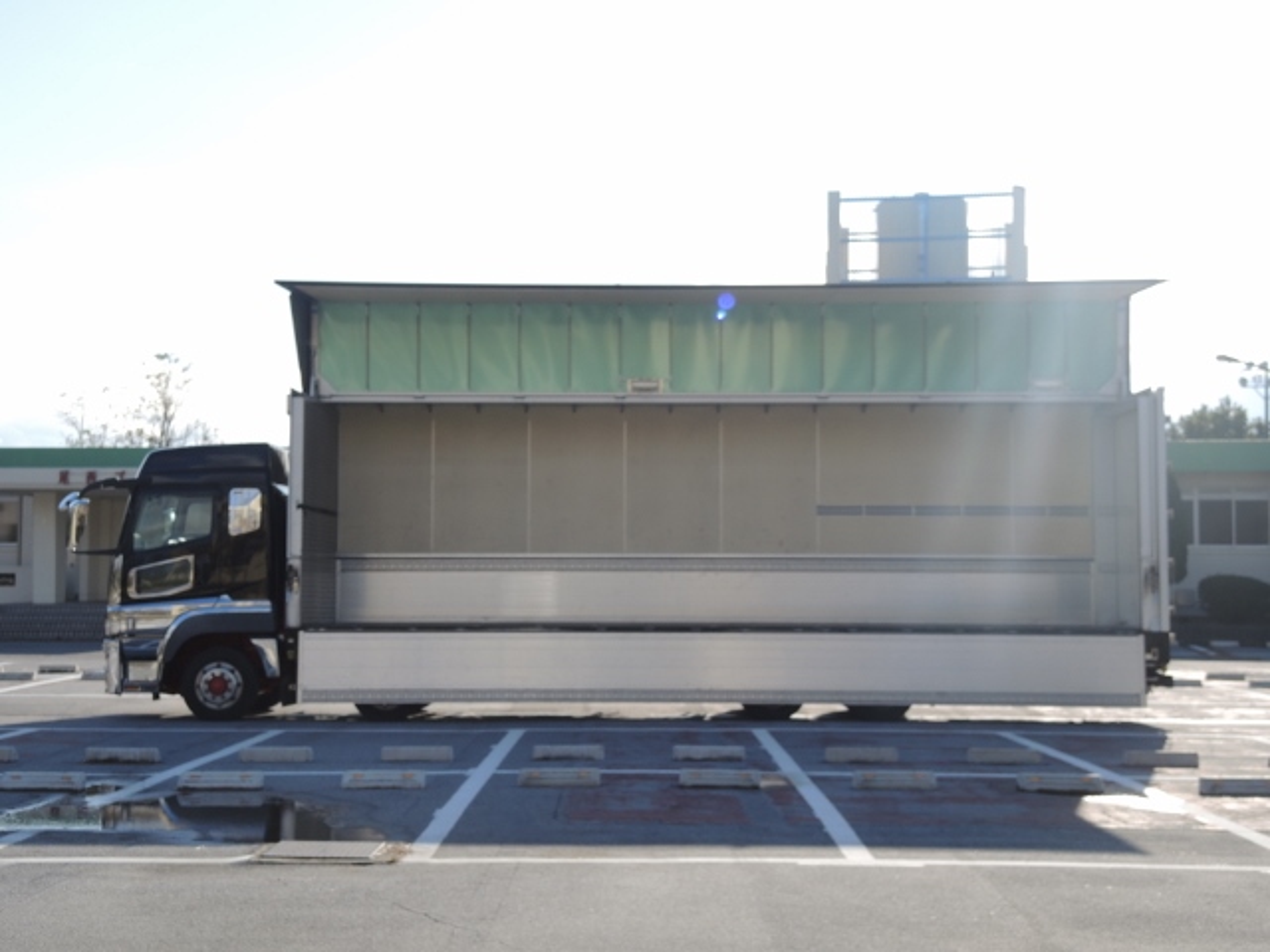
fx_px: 2128
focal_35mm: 58
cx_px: 635
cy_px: 476
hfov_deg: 33.2
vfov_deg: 25.2
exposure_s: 1/1000
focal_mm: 12.5
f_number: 2.8
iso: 80
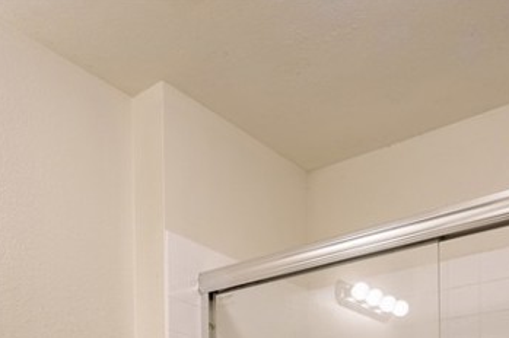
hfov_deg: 40.6
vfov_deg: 23.5
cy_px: 492
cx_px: 121
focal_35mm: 47
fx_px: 664
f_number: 11
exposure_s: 1/200
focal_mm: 16
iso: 400
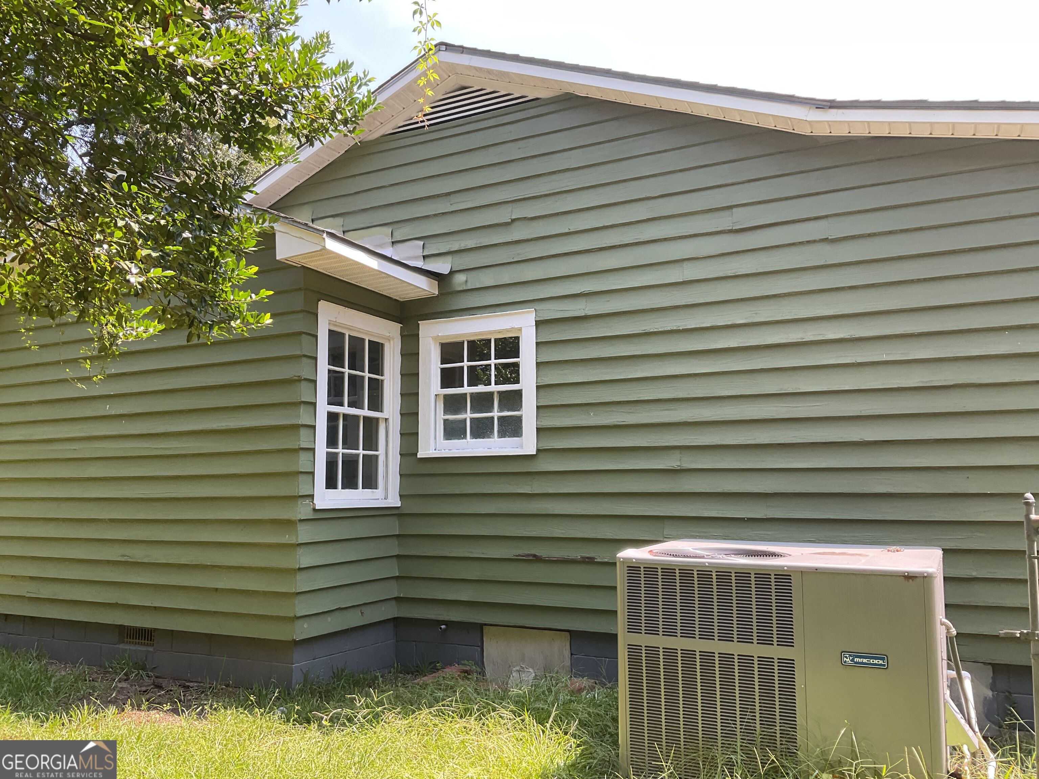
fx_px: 870
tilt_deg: +7.2
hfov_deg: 61.7
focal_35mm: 29
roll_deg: -0.2
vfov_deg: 48.2
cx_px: 520
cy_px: 390
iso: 16
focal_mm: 3
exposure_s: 1/161
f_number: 1.8
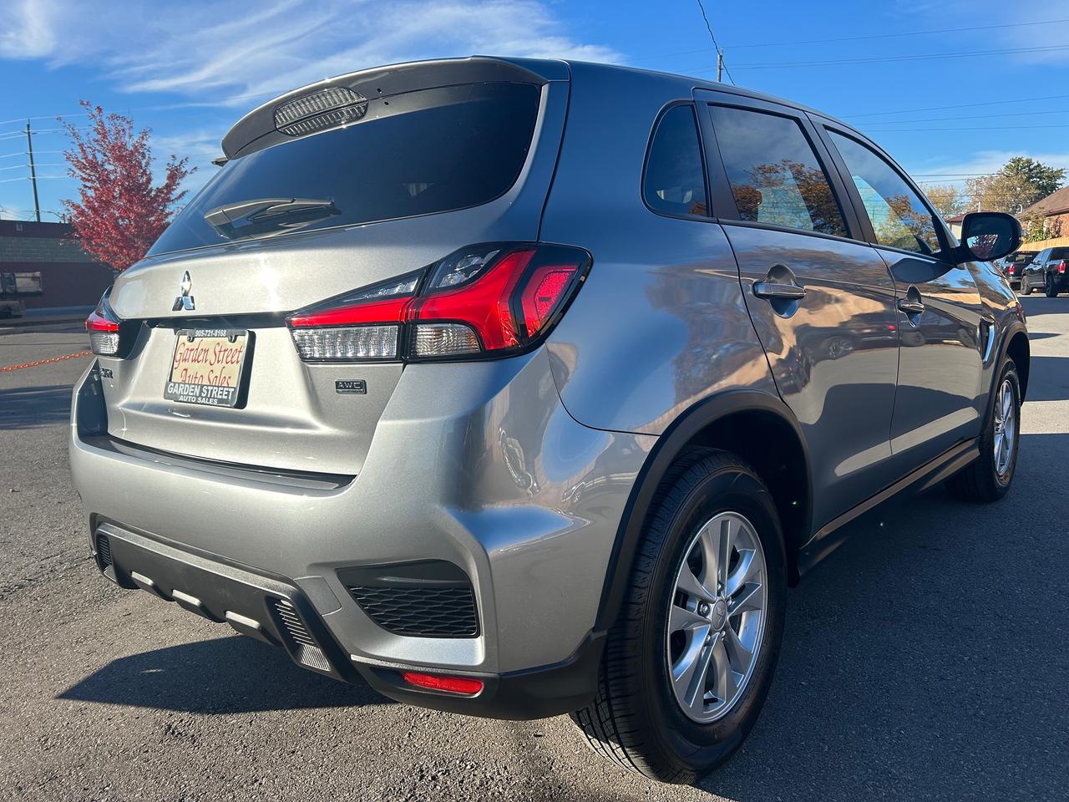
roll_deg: +1.6
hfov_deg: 67.3
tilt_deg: -9.6
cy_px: 401
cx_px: 534
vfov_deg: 53.1
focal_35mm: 26
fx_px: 803
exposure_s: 1/2165
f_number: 1.5
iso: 50
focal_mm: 5.7
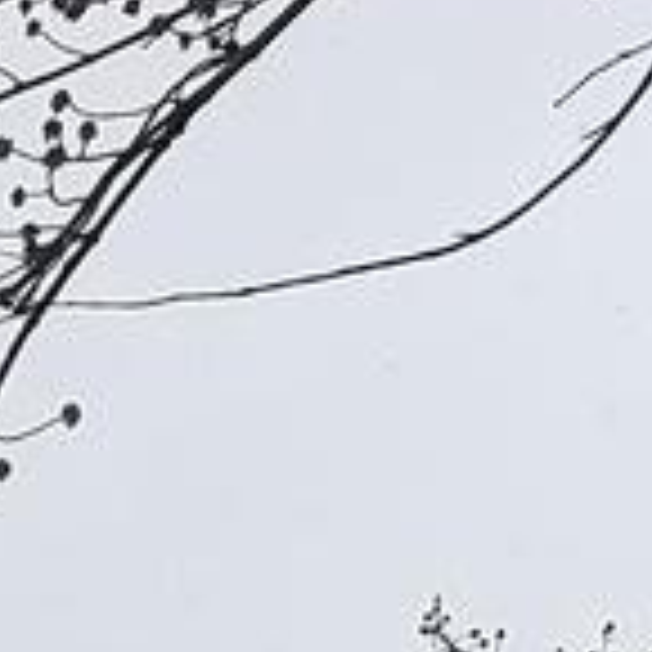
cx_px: -1111
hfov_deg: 6.7
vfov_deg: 6.2
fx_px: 5178
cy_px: 2392
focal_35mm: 243
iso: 50
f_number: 1.7
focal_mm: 4.2
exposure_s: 1/540
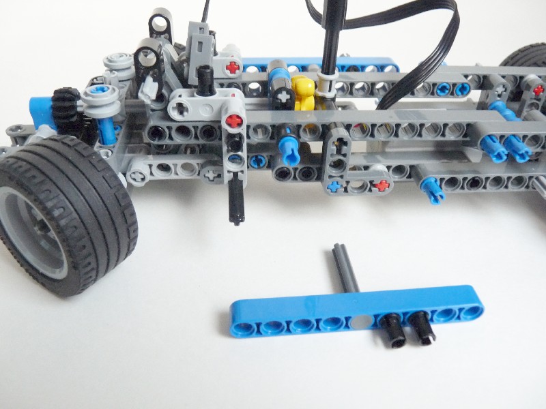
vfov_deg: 45.4
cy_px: 204
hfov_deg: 58.4
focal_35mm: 31
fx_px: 489
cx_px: 273
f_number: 3
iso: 400
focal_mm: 5.4
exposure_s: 1/25
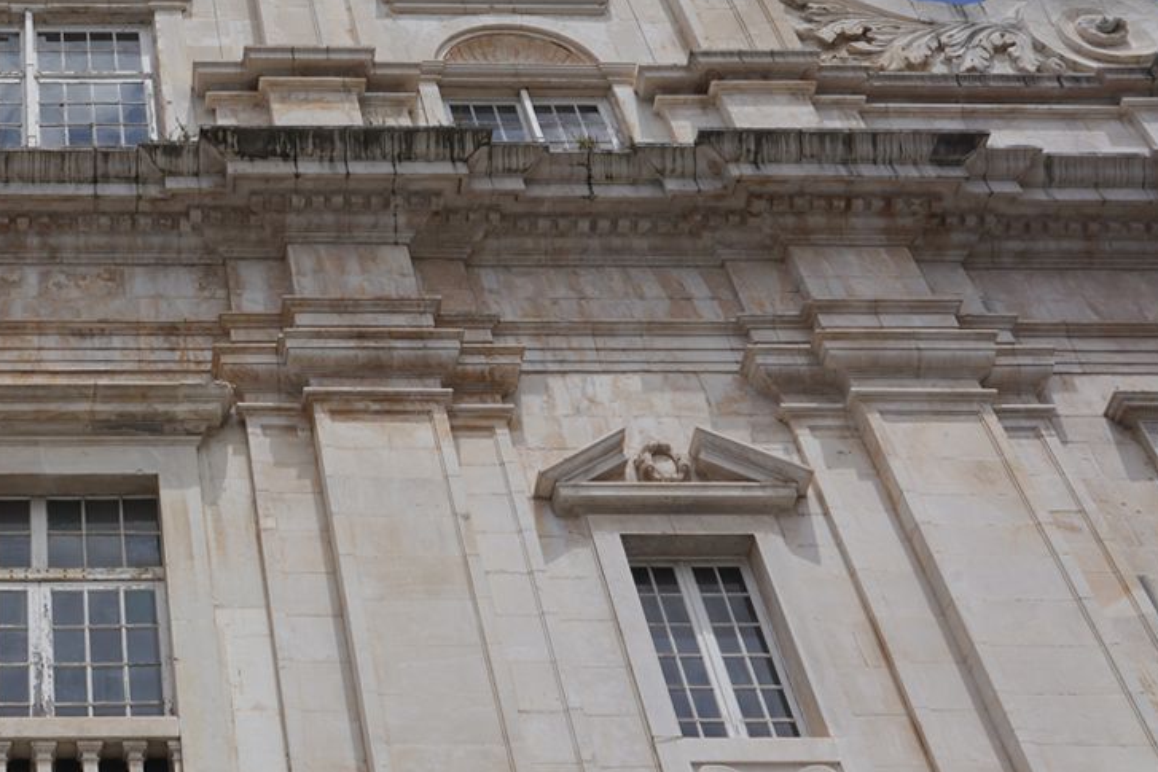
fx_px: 2123
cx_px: 21
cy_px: 242
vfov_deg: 20.5
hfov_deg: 28.7
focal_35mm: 66
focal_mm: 24
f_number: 22
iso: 100
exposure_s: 1/100
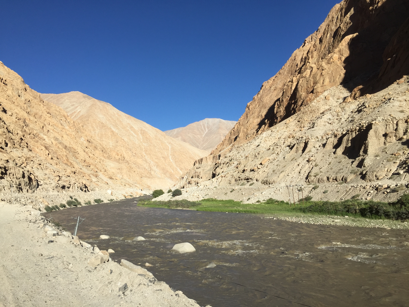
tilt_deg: +6.5
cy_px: 154
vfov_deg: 48.2
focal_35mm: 29
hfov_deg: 61.7
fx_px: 343
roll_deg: +1.6
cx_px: 204
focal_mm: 4.15
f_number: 2.2
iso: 32
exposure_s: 1/2198
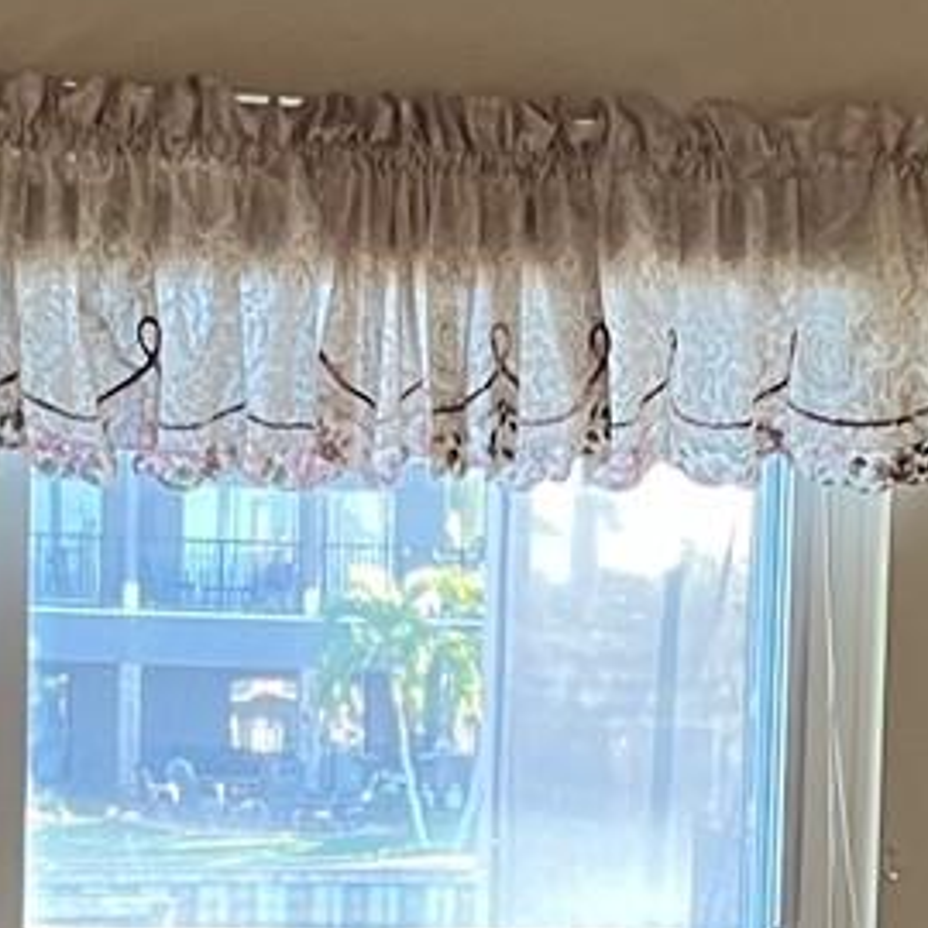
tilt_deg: -6.1
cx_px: 516
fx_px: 4125
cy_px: 1031
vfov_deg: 12.6
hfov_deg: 12.8
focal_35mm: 136
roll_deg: -0.9
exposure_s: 1/60
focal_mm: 5.1
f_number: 1.6
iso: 200
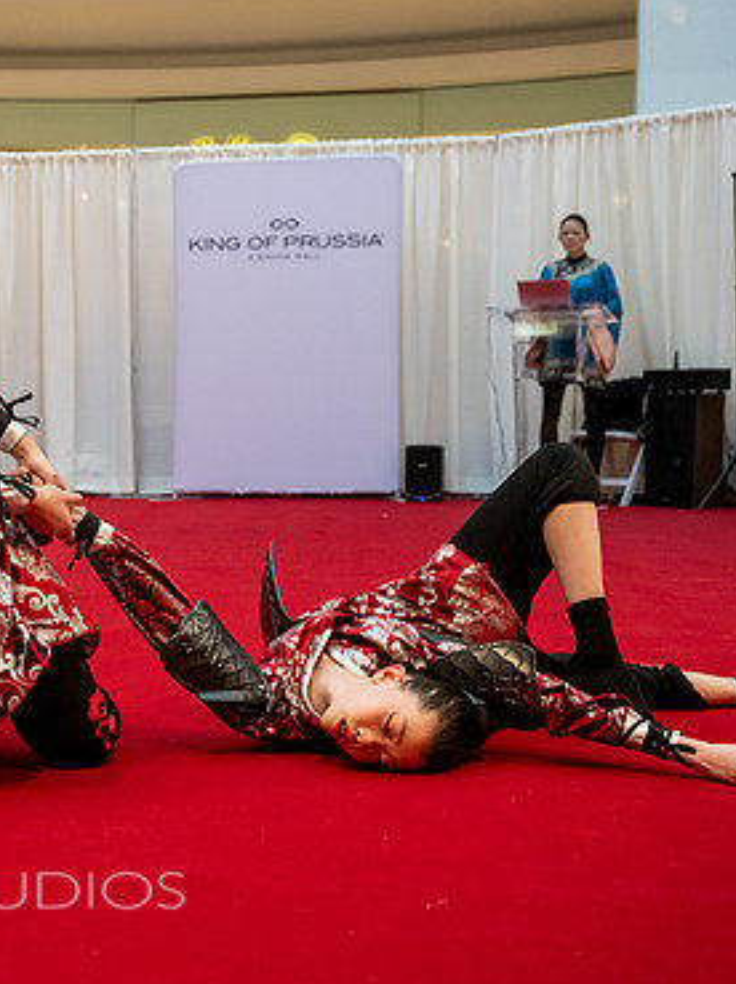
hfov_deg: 25.0
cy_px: 508
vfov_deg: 34.4
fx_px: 1590
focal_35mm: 56
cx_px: 21
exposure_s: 1/500
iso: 4000
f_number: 4
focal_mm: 37
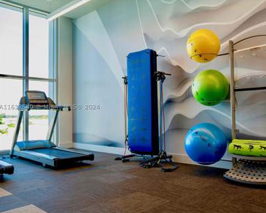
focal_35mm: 33
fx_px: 260
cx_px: 159
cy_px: 106
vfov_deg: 44.5
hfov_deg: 53.9
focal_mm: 29
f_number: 2.8
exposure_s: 1/125
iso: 80
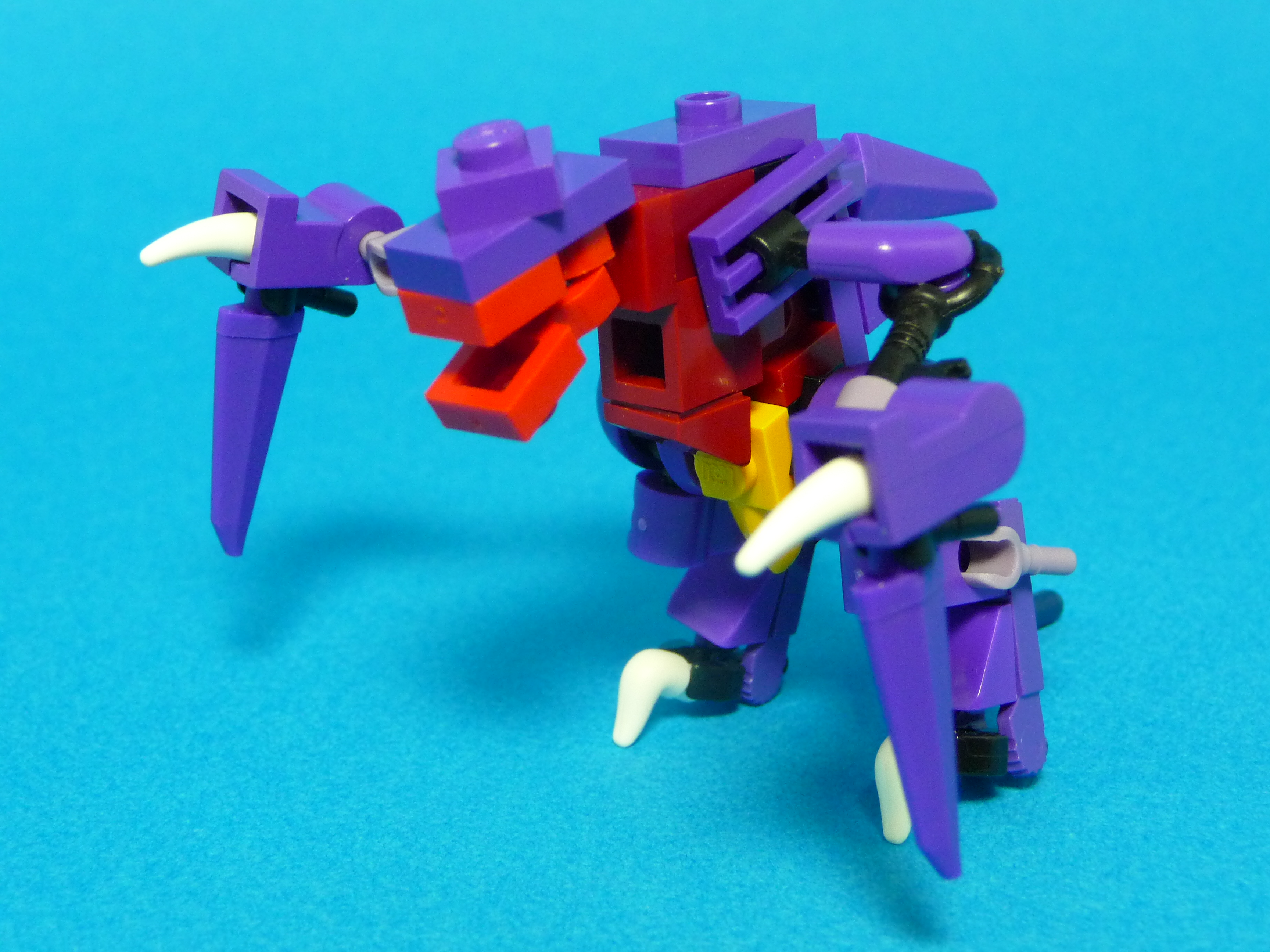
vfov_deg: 25.2
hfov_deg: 33.2
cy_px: 476
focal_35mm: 58
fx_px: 2128
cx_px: 635
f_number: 4.4
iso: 320
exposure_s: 1/40
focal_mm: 9.8
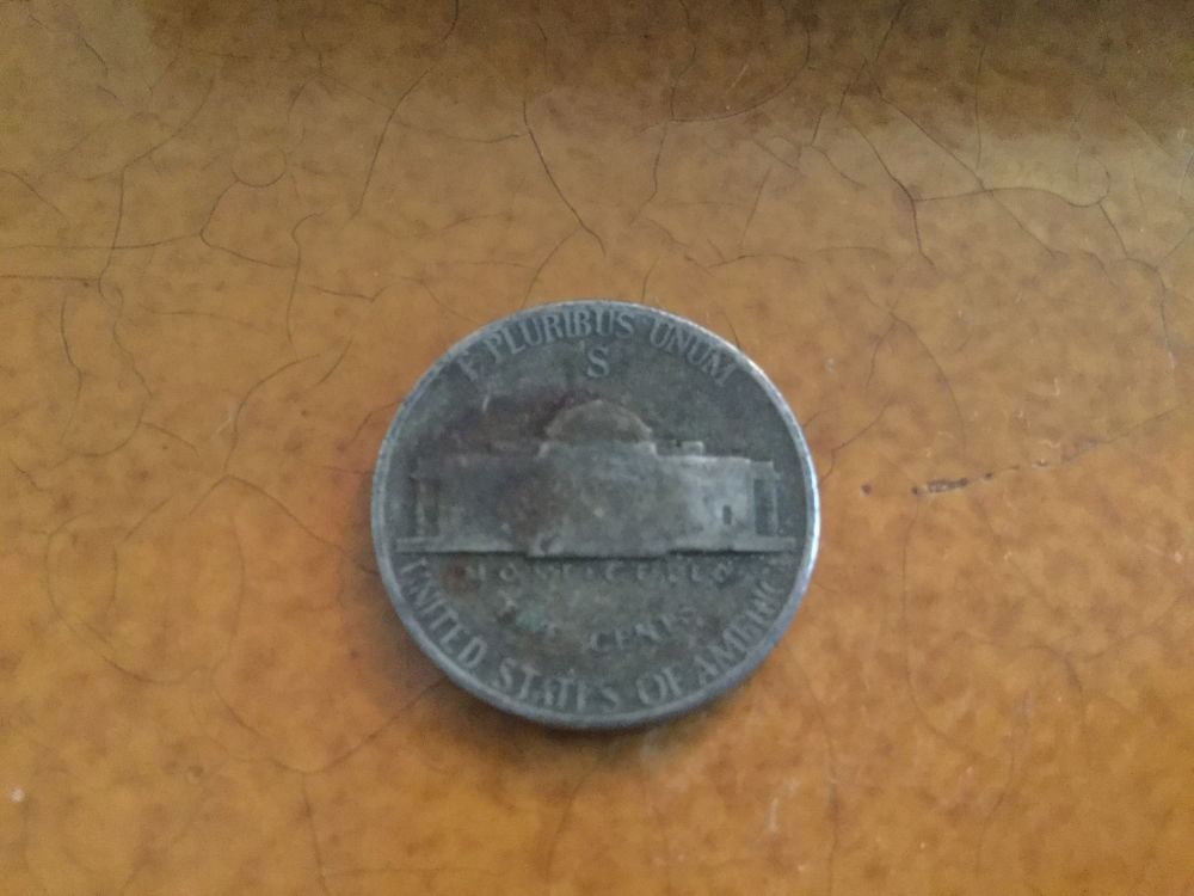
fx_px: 1069
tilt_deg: -73.0
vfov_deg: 45.4
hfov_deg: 58.4
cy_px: 448
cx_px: 597
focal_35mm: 31
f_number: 2.4
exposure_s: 1/15
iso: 800
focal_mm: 3.3
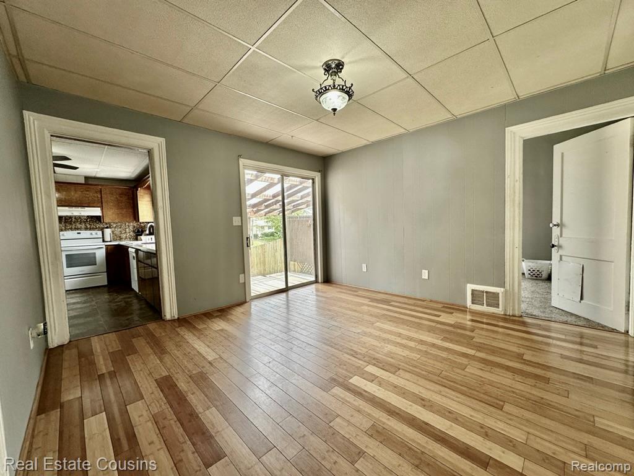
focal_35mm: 14
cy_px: 238
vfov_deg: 85.7
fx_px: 256
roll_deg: +1.5
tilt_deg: -3.2
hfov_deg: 102.1
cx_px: 317
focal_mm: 2.22
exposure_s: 1/99
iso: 50
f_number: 2.2
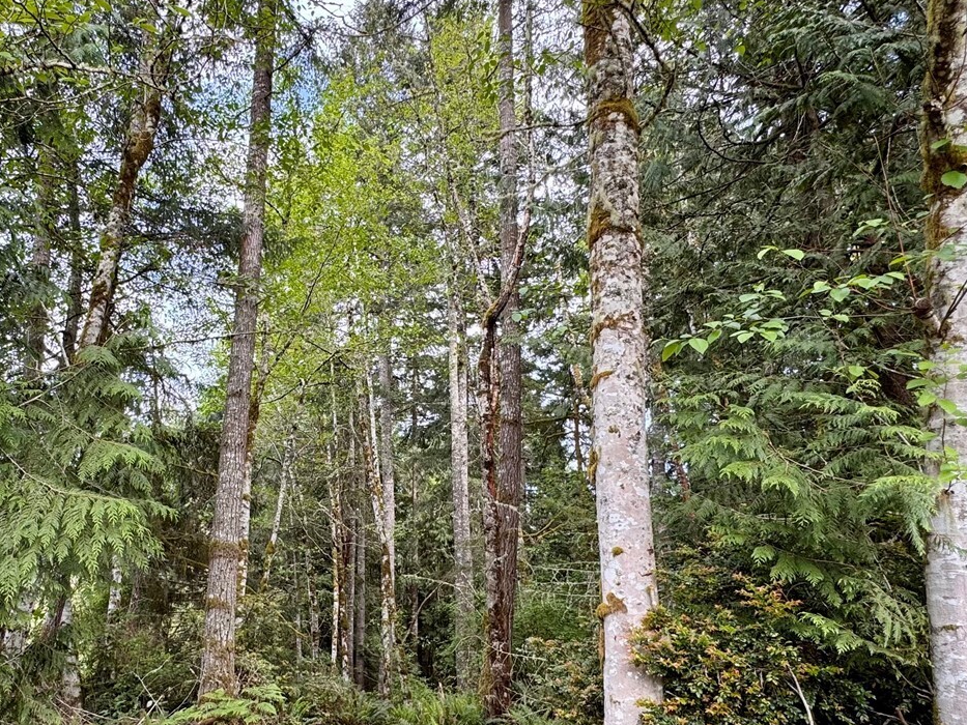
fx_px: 671
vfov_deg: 56.1
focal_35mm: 24
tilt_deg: +13.5
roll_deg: -1.2
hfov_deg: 69.7
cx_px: 330
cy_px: 455
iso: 40
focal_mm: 2.22
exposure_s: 1/99
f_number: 2.2
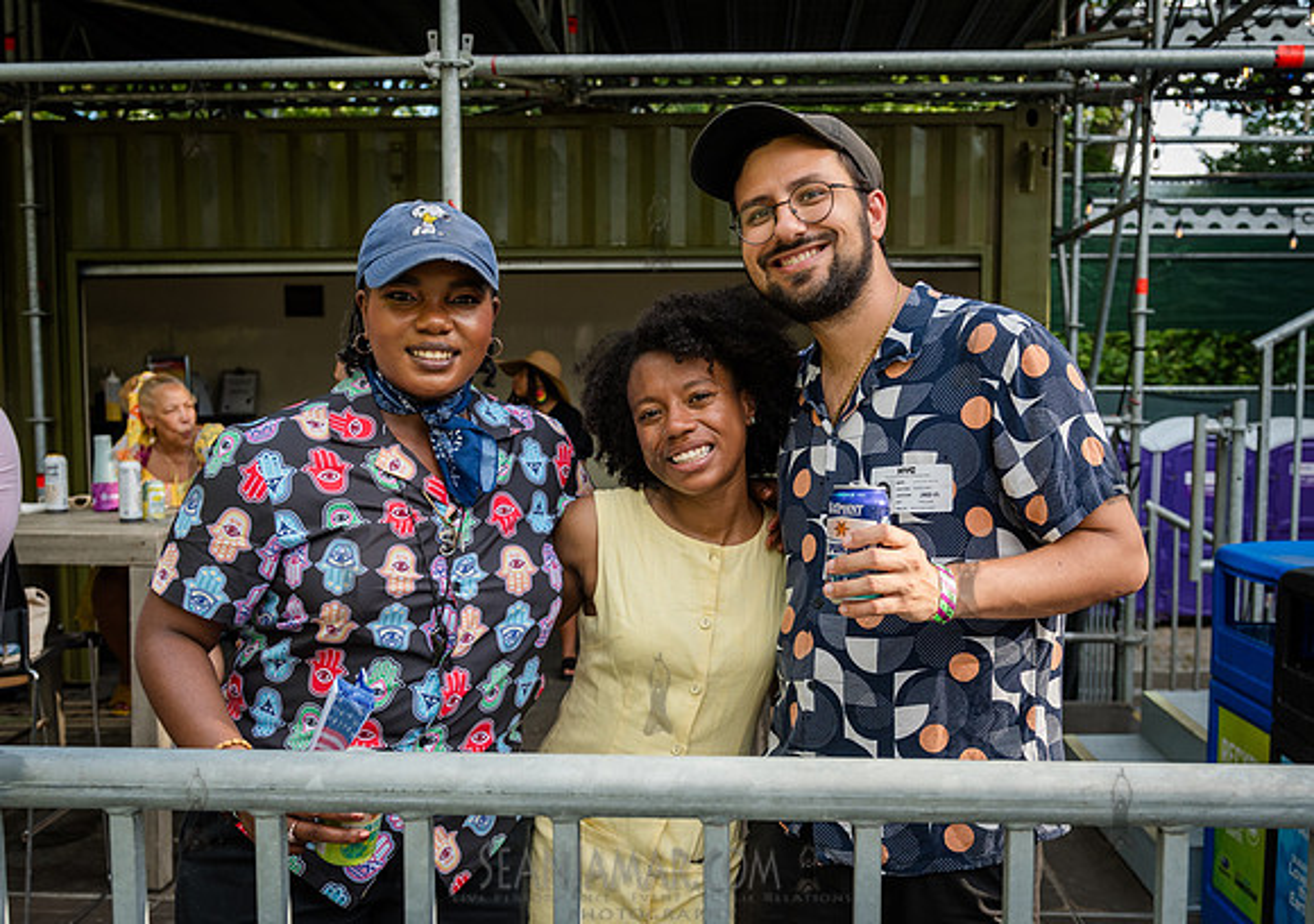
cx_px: 685
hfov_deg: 50.9
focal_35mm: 37
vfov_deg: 37.0
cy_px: 509
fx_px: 1381
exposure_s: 1/400
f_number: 4
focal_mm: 31
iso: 400
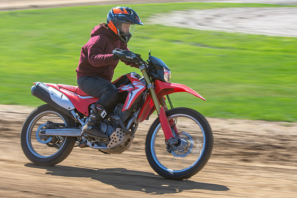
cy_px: 96
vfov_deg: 12.6
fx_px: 899
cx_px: 149
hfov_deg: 18.8
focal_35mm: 109
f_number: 8
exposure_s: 1/125
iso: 200
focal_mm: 70
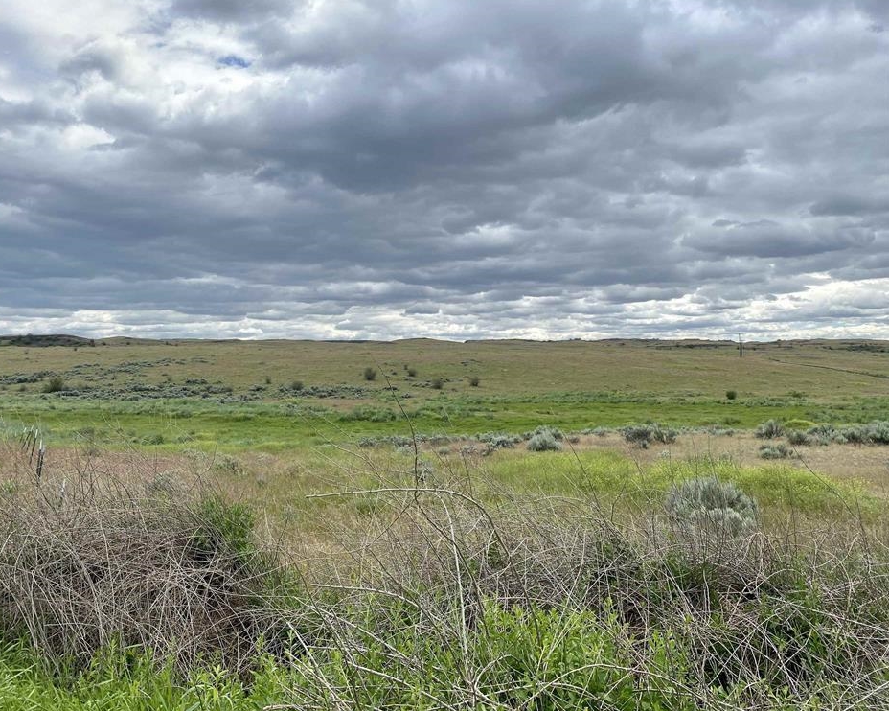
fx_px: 737
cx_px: 401
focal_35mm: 28
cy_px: 345
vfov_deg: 51.5
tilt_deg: +2.7
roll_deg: +0.4
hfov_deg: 62.1
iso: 32
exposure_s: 1/1565
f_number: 1.8
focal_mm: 4.25
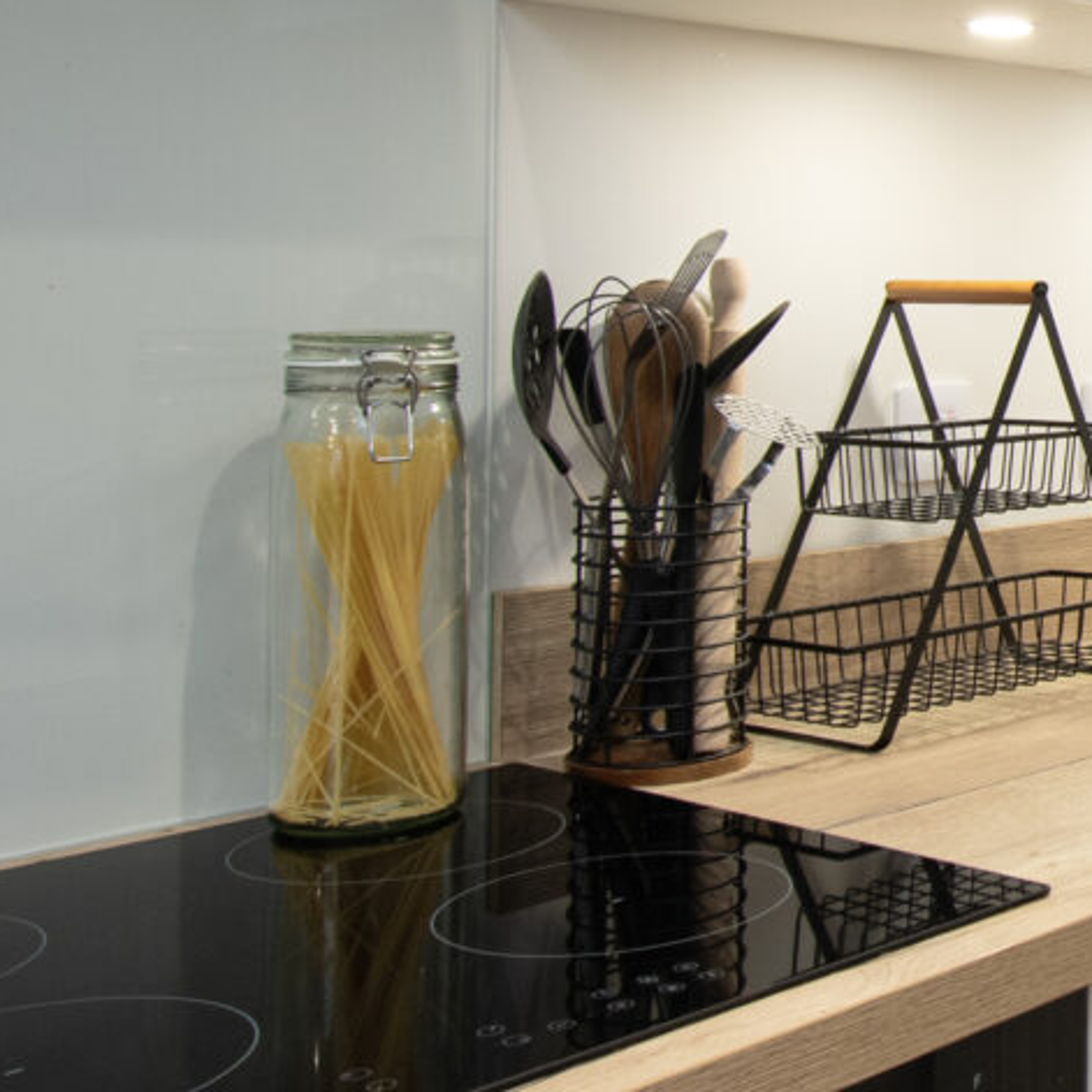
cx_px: 1419
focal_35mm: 52
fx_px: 1856
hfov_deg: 27.4
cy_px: 276
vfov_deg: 32.2
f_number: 8
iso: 320
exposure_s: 1/3
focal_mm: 10
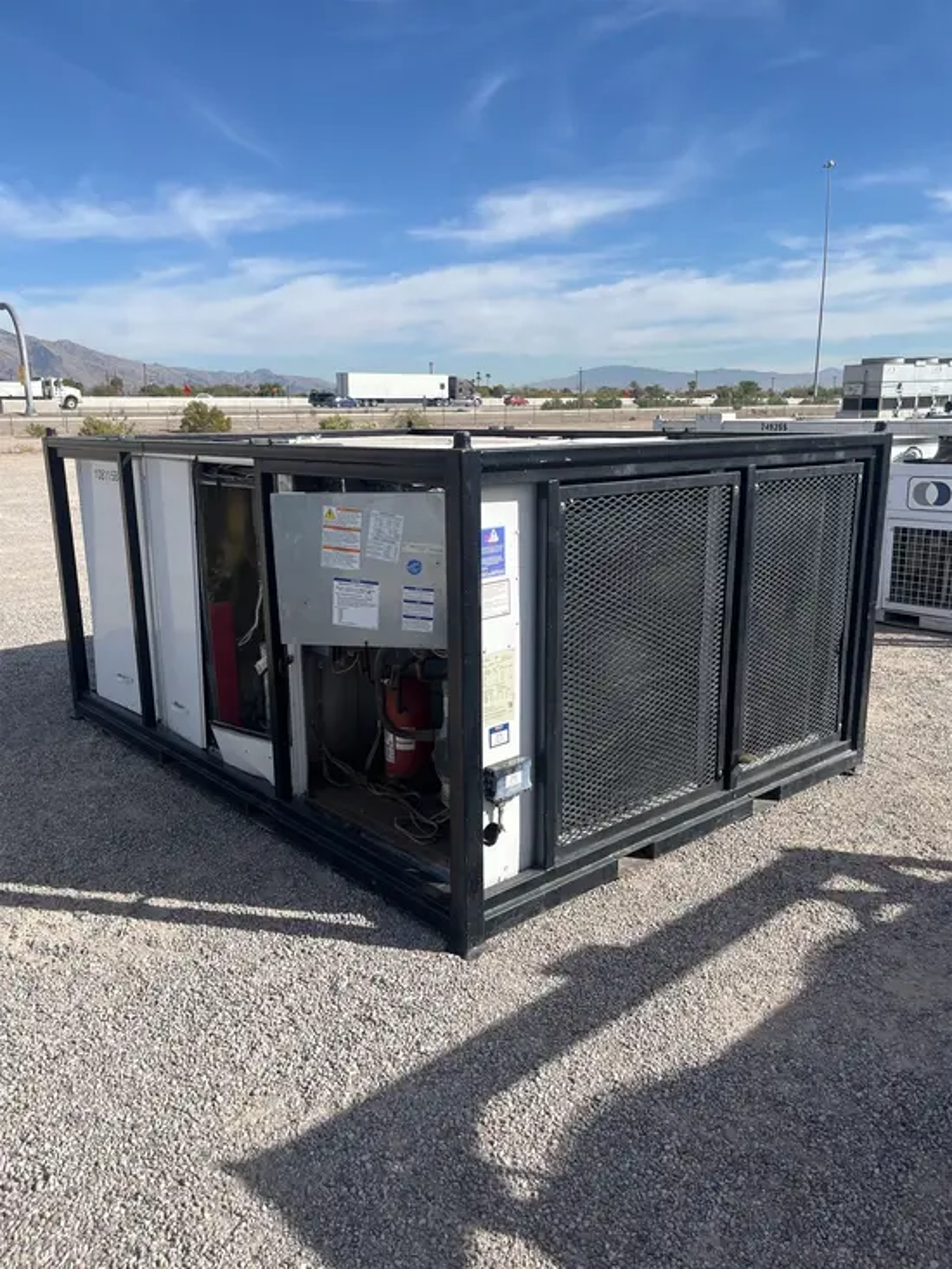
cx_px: 476
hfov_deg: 53.1
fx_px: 953
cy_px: 634
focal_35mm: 26
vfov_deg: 67.3
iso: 50
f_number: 1.6
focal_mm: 5.1
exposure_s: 1/3876
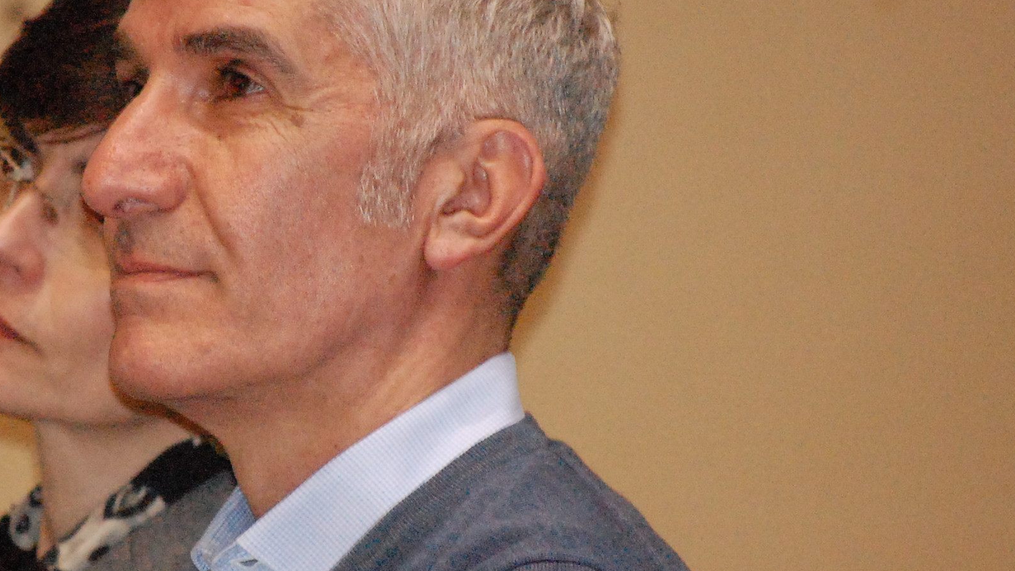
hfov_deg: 3.7
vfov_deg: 2.1
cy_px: 306
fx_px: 15907
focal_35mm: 591
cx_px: 281
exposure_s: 1/60
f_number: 5.6
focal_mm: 200
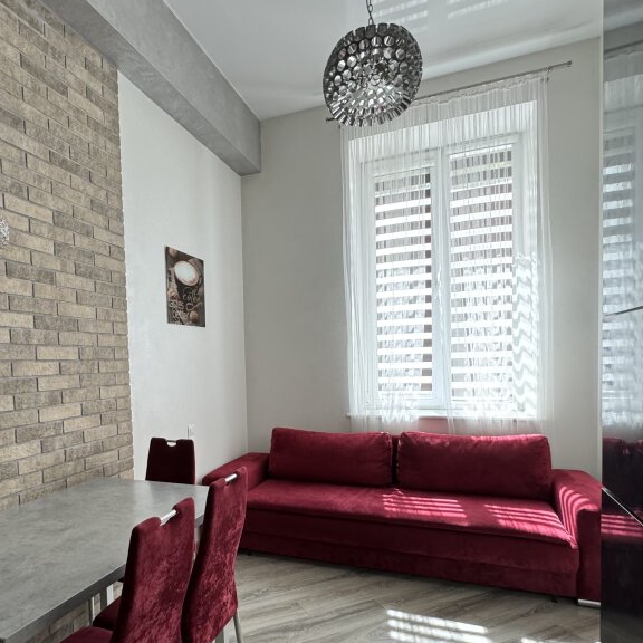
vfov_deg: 68.9
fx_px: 462
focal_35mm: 22
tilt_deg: -3.2
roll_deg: +1.6
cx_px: 241
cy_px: 385
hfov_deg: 68.5
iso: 320
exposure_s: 1/81
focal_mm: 2.22
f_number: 2.2
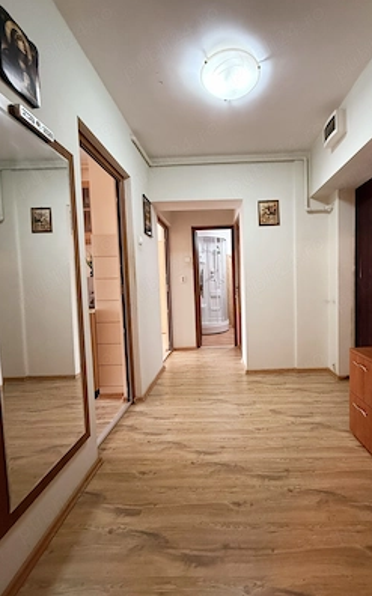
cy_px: 298
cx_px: 223
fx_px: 244
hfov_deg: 73.9
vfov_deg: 101.5
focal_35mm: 15
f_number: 2.2
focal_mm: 2.22
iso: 800
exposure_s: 1/50
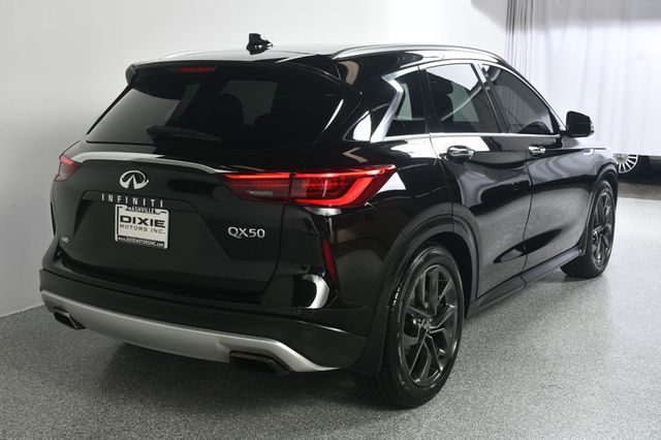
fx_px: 826
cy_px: 220
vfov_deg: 29.8
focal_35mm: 45
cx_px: 330
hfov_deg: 43.6
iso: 100
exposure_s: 1/160
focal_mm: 30
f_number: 9
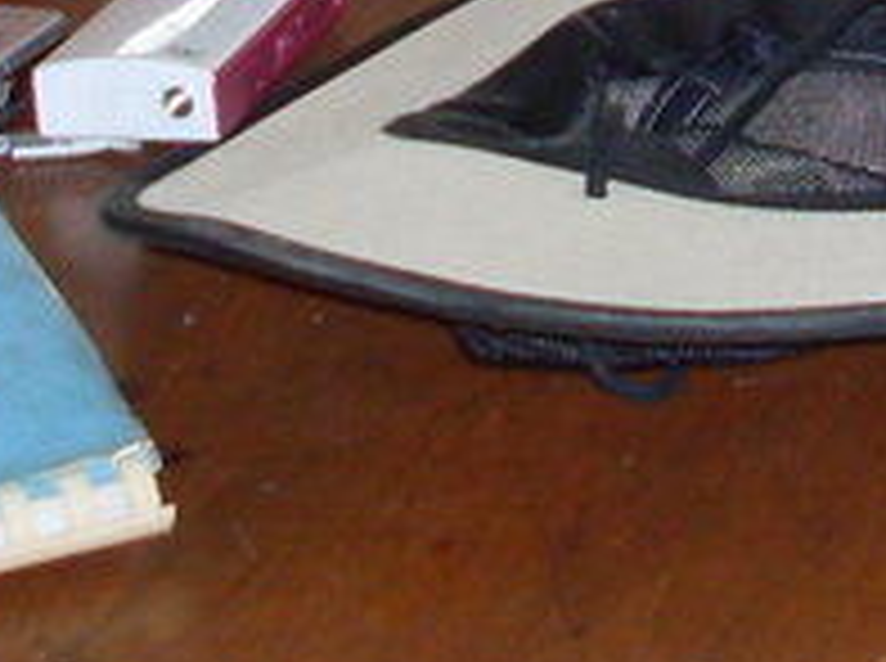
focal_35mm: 198
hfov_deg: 9.9
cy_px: -860
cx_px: 1084
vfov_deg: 7.1
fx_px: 5059
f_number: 2.8
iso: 100
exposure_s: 1/45
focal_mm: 6.3
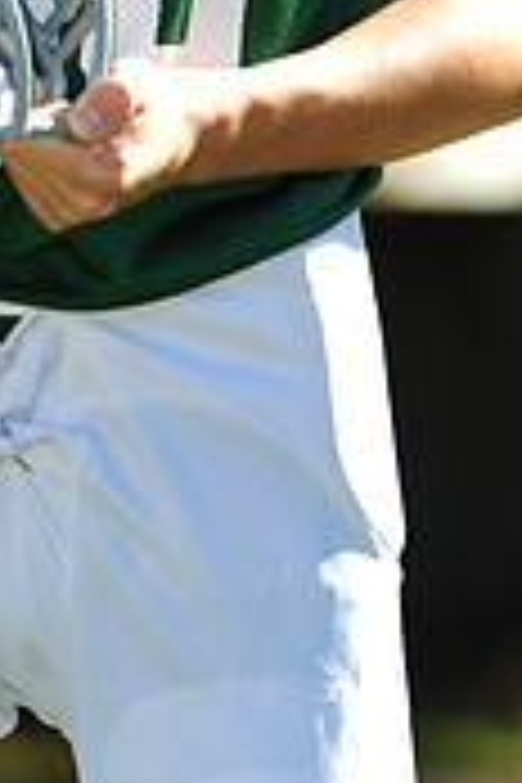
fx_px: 14463
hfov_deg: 2.1
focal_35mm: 665
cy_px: -364
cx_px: -32
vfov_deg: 3.1
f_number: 4.5
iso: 400
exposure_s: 1/1250
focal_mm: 200
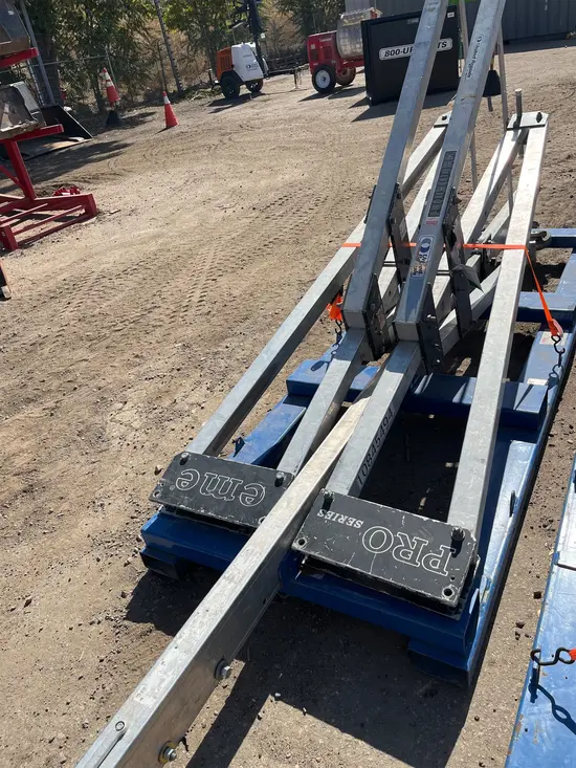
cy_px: 384
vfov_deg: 67.3
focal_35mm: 26
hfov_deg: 53.1
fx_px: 577
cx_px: 288
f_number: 1.6
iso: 50
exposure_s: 1/4484
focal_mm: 5.1
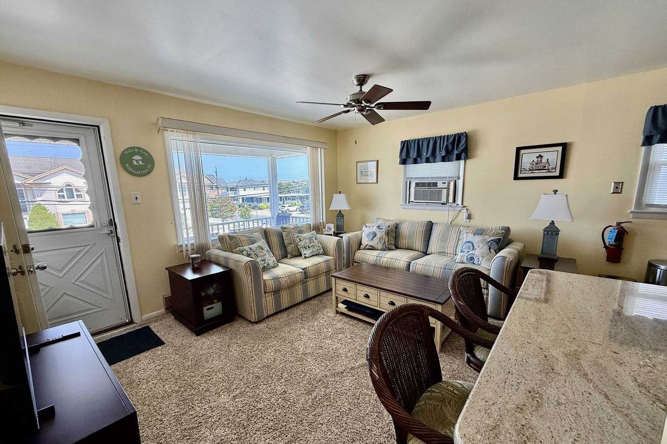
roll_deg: +1.1
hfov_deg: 100.4
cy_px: 237
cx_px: 335
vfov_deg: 77.2
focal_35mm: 15
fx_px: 278
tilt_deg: -10.3
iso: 64
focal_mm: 2.22
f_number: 2.2
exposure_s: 1/119
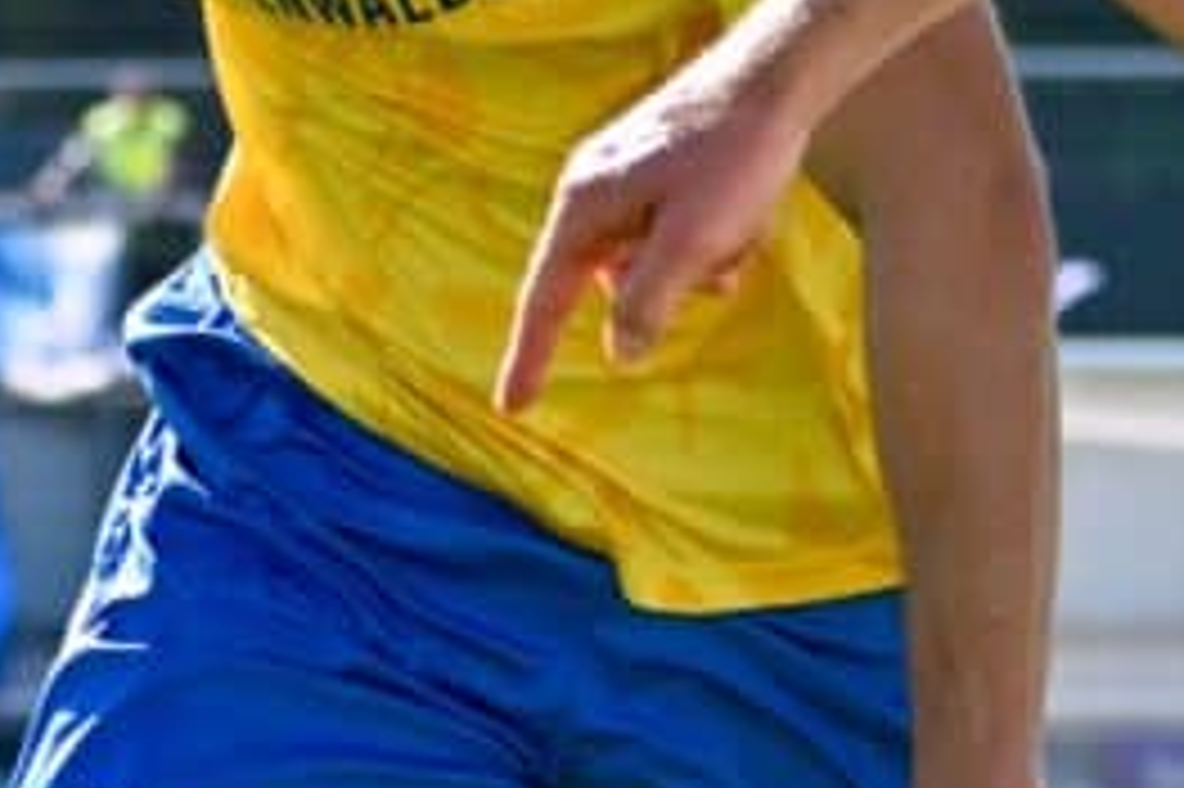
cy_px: 322
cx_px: 990
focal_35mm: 623
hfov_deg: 3.3
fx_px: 20476
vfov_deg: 2.2
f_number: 4.5
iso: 250
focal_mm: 80
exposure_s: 1/1600
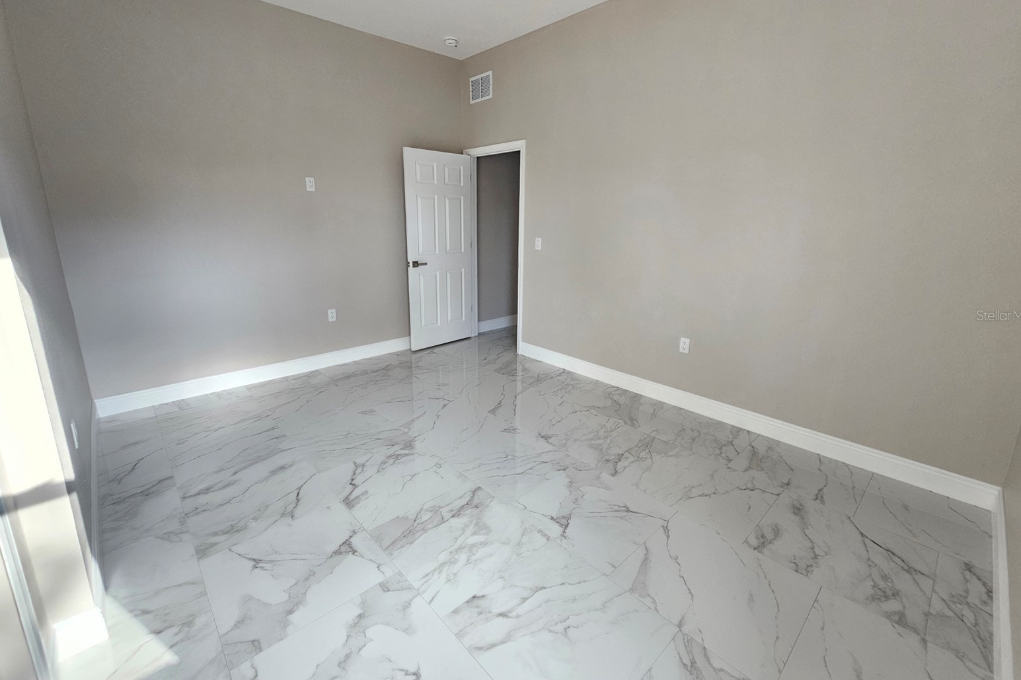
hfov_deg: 104.3
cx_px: 510
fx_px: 397
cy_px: 315
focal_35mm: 14
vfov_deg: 81.1
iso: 200
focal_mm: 2.2
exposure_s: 1/77.4
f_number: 2.2
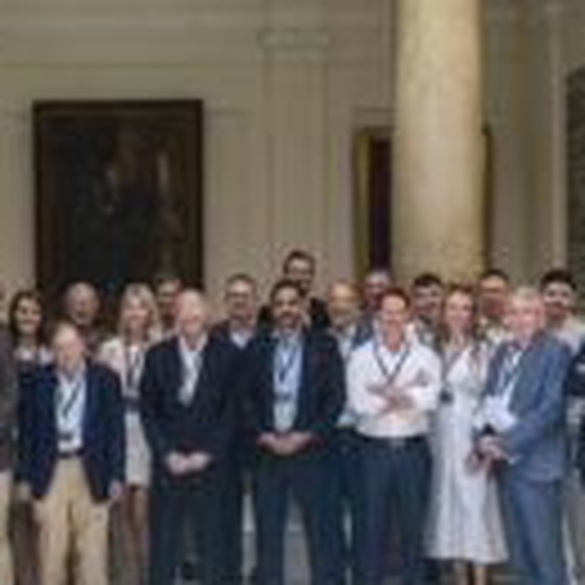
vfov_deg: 23.0
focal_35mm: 75
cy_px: 360
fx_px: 1434
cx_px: 143
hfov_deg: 22.8
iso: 500
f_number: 4
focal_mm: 28
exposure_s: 1/800
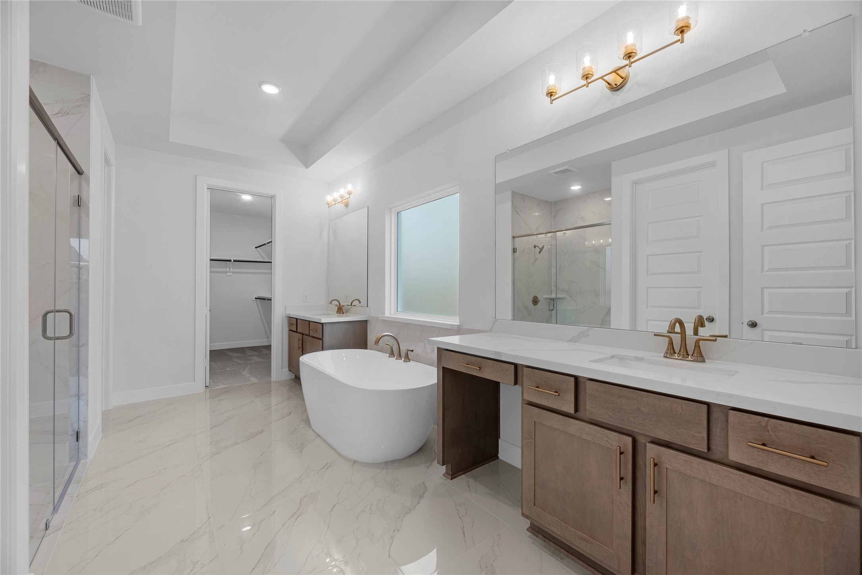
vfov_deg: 81.2
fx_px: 335
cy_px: 288
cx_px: 431
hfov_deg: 104.2
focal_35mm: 14
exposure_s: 1/13
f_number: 9
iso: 250
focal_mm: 14
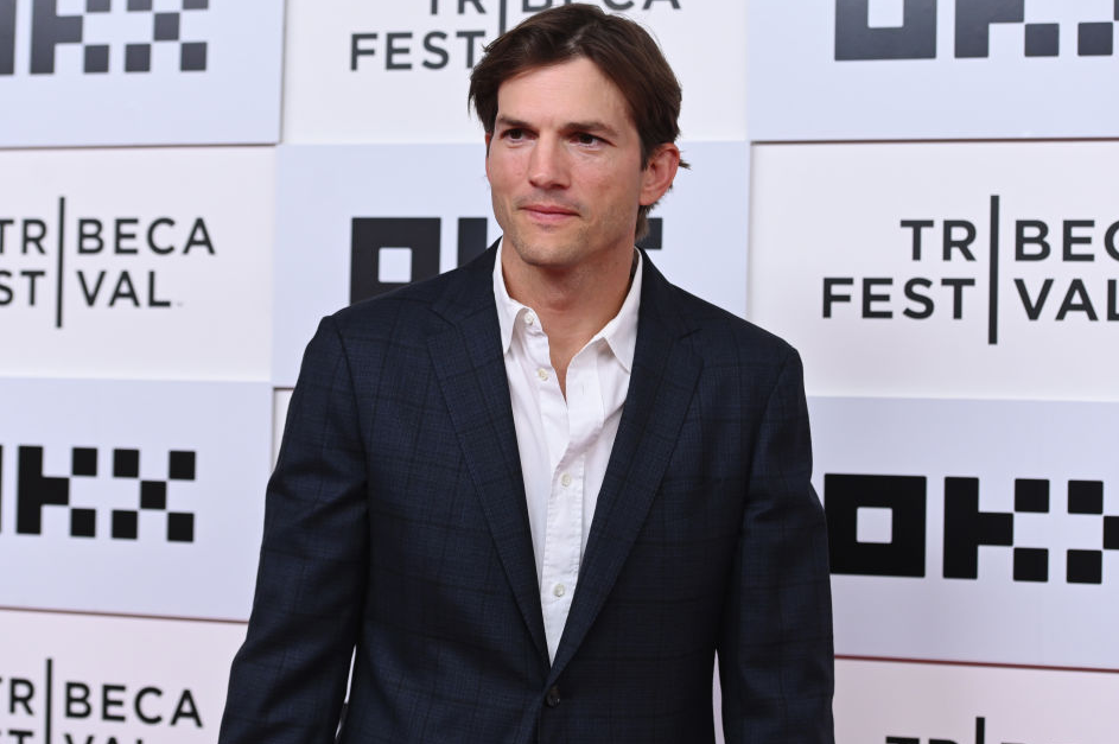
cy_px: 353
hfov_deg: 26.7
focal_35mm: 76
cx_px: 579
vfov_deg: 17.9
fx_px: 2360
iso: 1600
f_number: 4
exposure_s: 1/320
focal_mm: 70
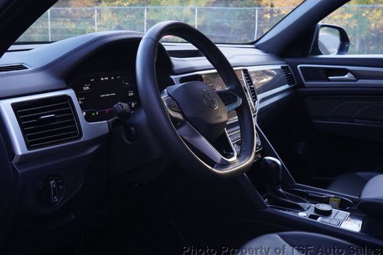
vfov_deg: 33.3
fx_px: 425
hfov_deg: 48.5
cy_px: 121
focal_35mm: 40
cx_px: 190
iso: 6400
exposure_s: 1/250
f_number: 9
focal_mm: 24
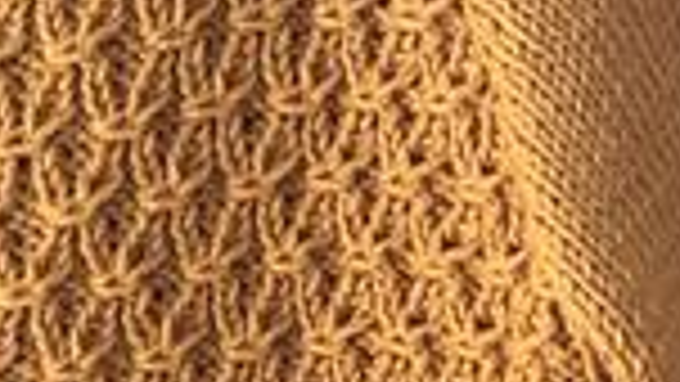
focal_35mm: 200
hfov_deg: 10.7
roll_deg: +0.0
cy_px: 321
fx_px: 3607
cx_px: 99
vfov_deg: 6.1
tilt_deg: +0.5
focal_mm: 6
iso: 25
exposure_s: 1/50
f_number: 2.4
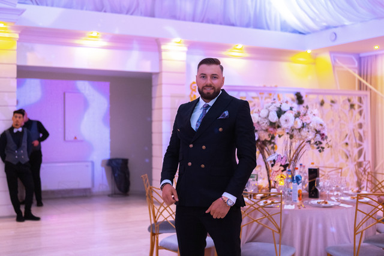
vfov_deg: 29.9
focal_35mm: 45
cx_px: 192
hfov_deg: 43.6
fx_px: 480
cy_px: 128
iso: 1000
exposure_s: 1/125
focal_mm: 30
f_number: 1.4
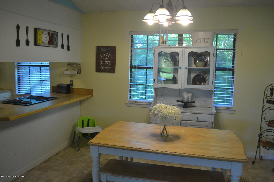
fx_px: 228
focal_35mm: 30
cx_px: 137
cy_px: 91
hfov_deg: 61.9
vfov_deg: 43.6
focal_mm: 20
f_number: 3.8
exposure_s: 1/30
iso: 400
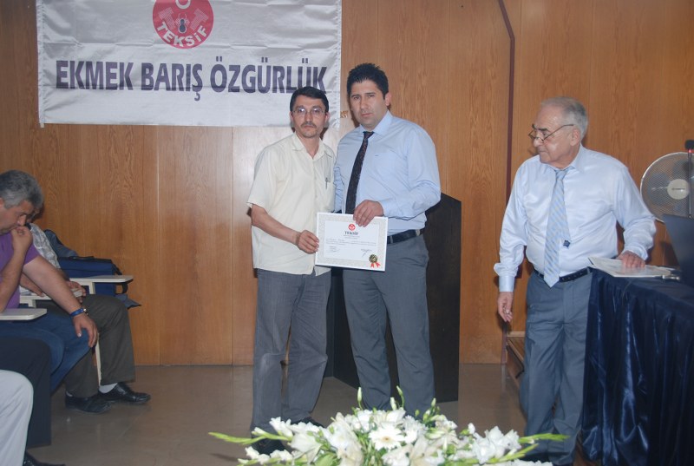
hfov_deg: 46.3
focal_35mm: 42
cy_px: 233
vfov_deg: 32.0
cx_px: 347
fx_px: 811
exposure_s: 1/60
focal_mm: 28
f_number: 4
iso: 200
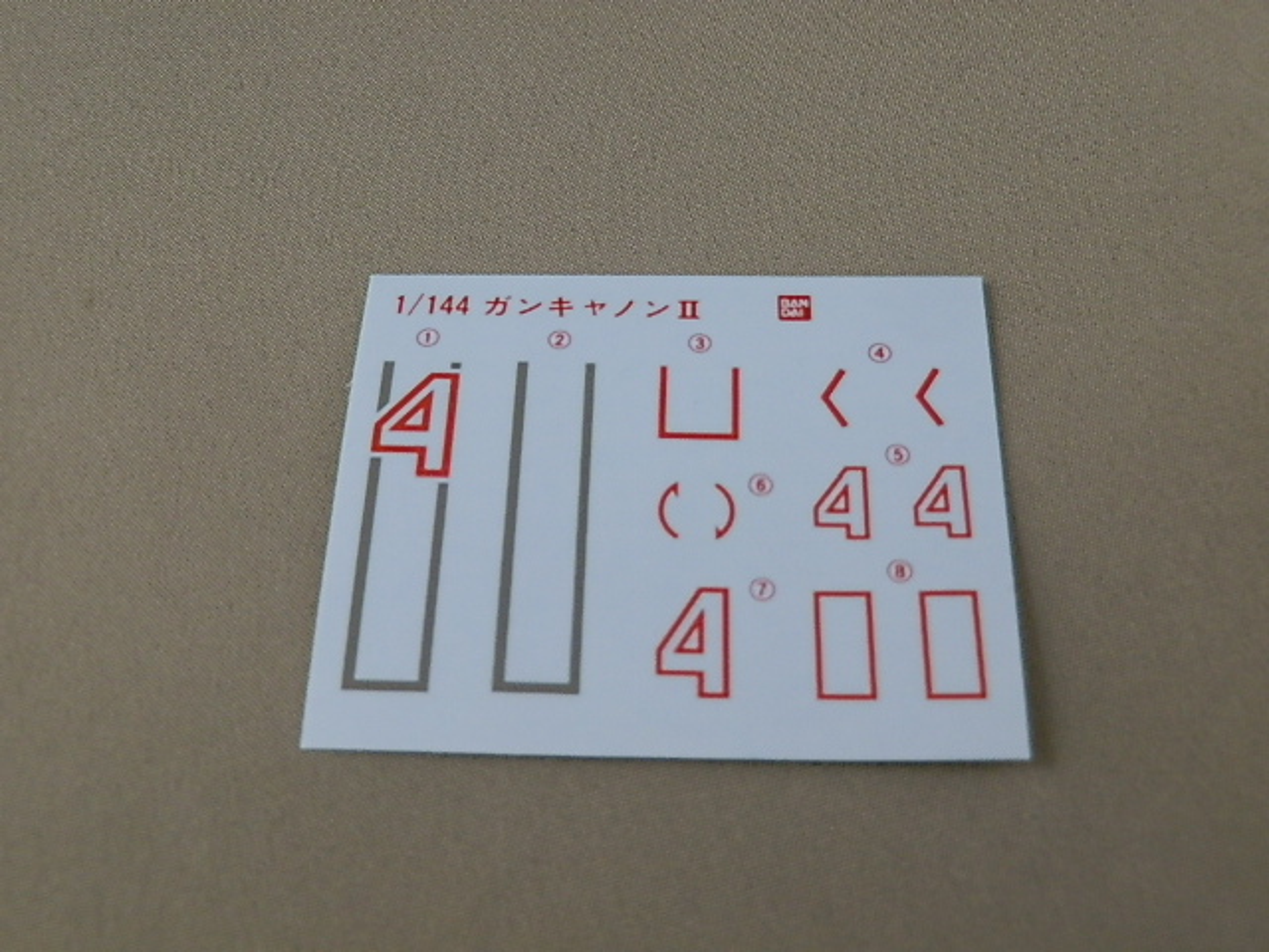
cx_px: 634
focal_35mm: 37
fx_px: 1356
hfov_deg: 50.1
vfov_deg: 38.7
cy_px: 476
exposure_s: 1/13
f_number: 3.5
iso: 200
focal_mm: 6.67
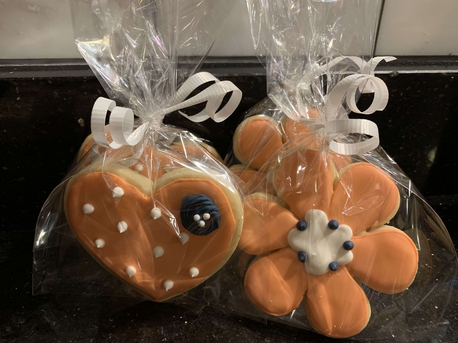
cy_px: 172
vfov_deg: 53.1
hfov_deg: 67.3
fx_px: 344
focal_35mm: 26
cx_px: 229
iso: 400
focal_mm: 4.25
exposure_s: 1/40
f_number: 1.8
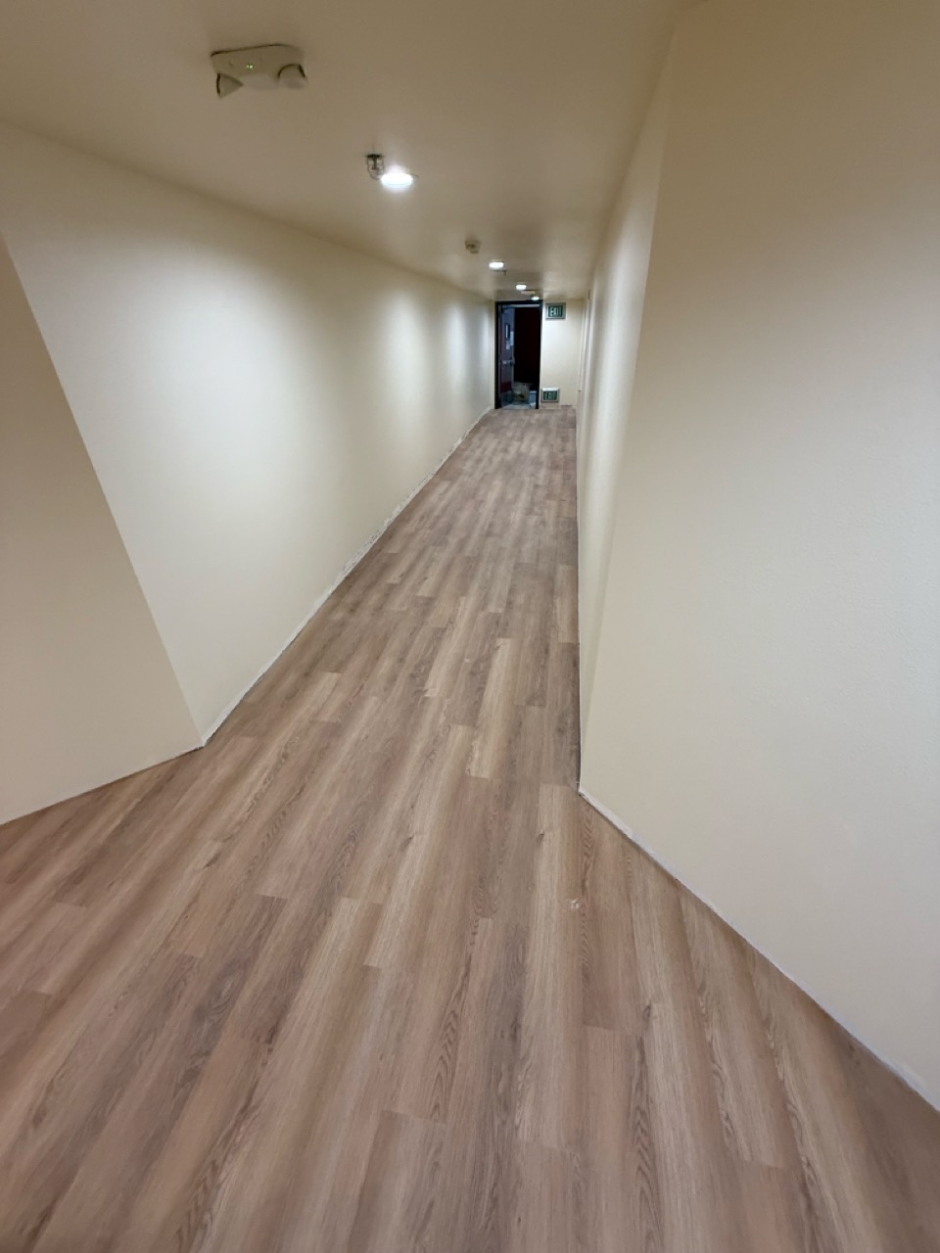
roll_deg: +1.0
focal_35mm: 14
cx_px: 470
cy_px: 626
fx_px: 507
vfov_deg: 102.1
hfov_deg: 85.7
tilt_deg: -30.6
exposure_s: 1/60
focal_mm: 2.22
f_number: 2.2
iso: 200
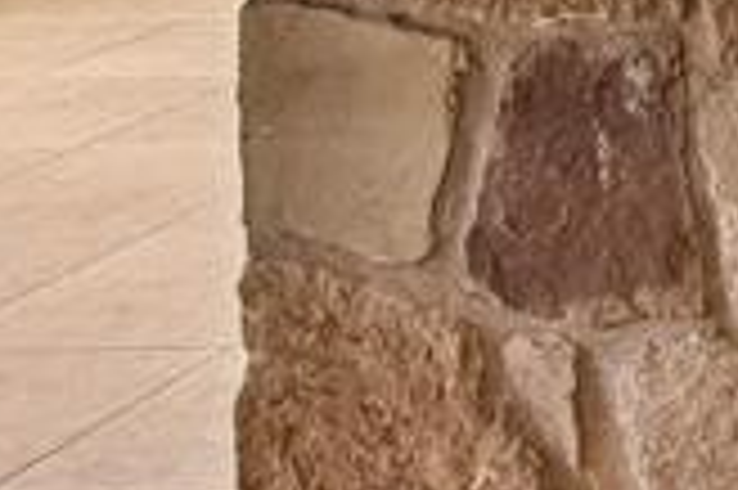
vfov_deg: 11.3
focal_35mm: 106
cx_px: 1827
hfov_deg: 13.4
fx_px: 2171
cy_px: -584
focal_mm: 17
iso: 360
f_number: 8
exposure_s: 1/15
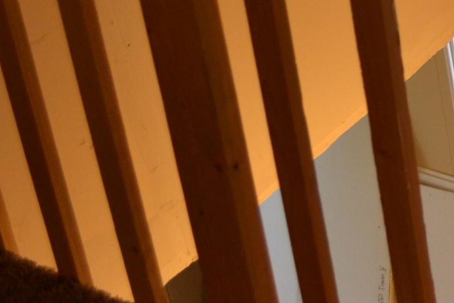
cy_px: -127
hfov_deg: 15.5
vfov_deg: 11.7
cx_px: 823
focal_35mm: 113
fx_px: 1425
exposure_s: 1/20
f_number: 3.8
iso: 400
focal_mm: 20
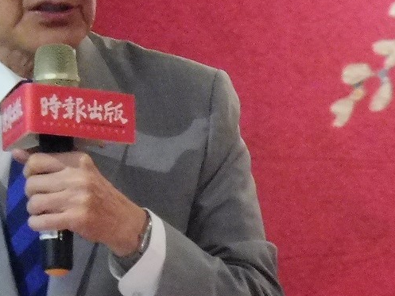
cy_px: 80
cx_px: 91
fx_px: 4999
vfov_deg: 3.4
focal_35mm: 438
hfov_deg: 4.5
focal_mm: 41.3
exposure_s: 1/30
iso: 1600
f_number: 5.6
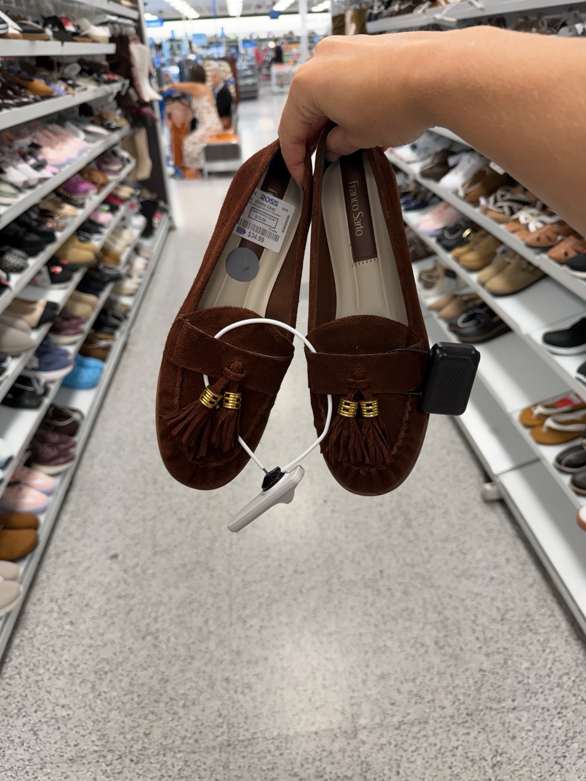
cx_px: 293
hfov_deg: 56.8
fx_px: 542
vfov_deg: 71.6
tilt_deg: -31.0
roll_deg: +4.1
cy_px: 390
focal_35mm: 24
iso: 160
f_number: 1.78
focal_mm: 6.76
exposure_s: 1/120
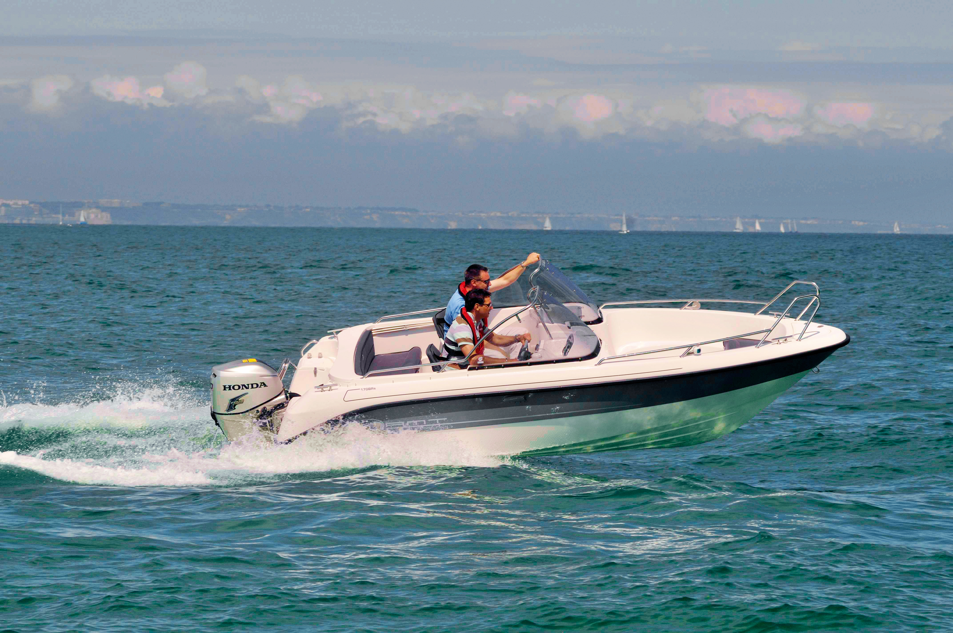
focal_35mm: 165
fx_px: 4363
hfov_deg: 12.5
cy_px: 316
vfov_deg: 8.3
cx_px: 476
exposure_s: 1/1000
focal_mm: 110
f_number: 8
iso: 200
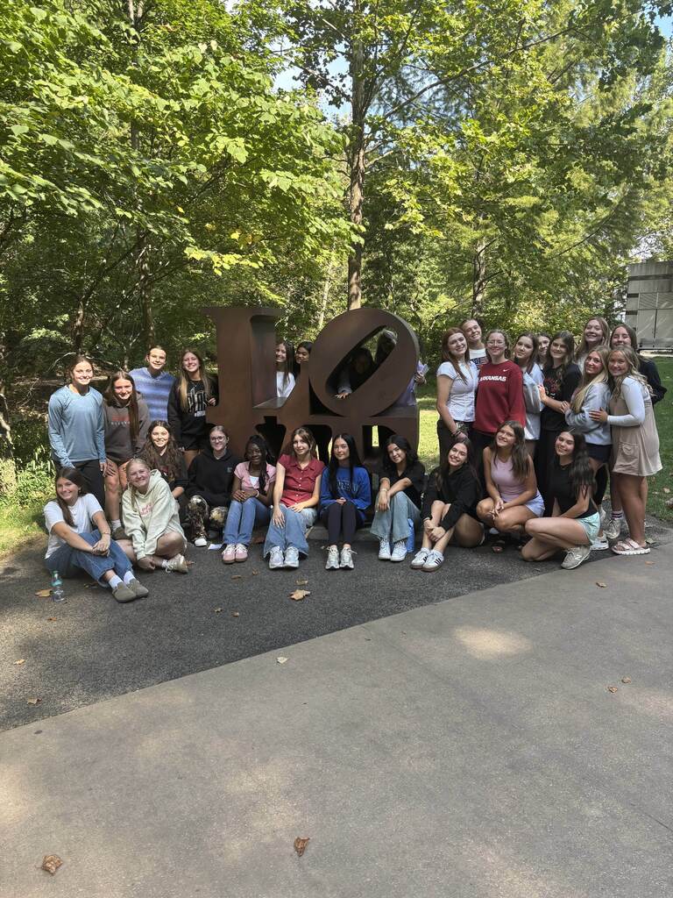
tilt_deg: -10.2
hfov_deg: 53.1
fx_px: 674
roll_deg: +0.4
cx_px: 336
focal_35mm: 26
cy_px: 449
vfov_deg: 67.3
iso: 50
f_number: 1.6
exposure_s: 1/428
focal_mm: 5.96
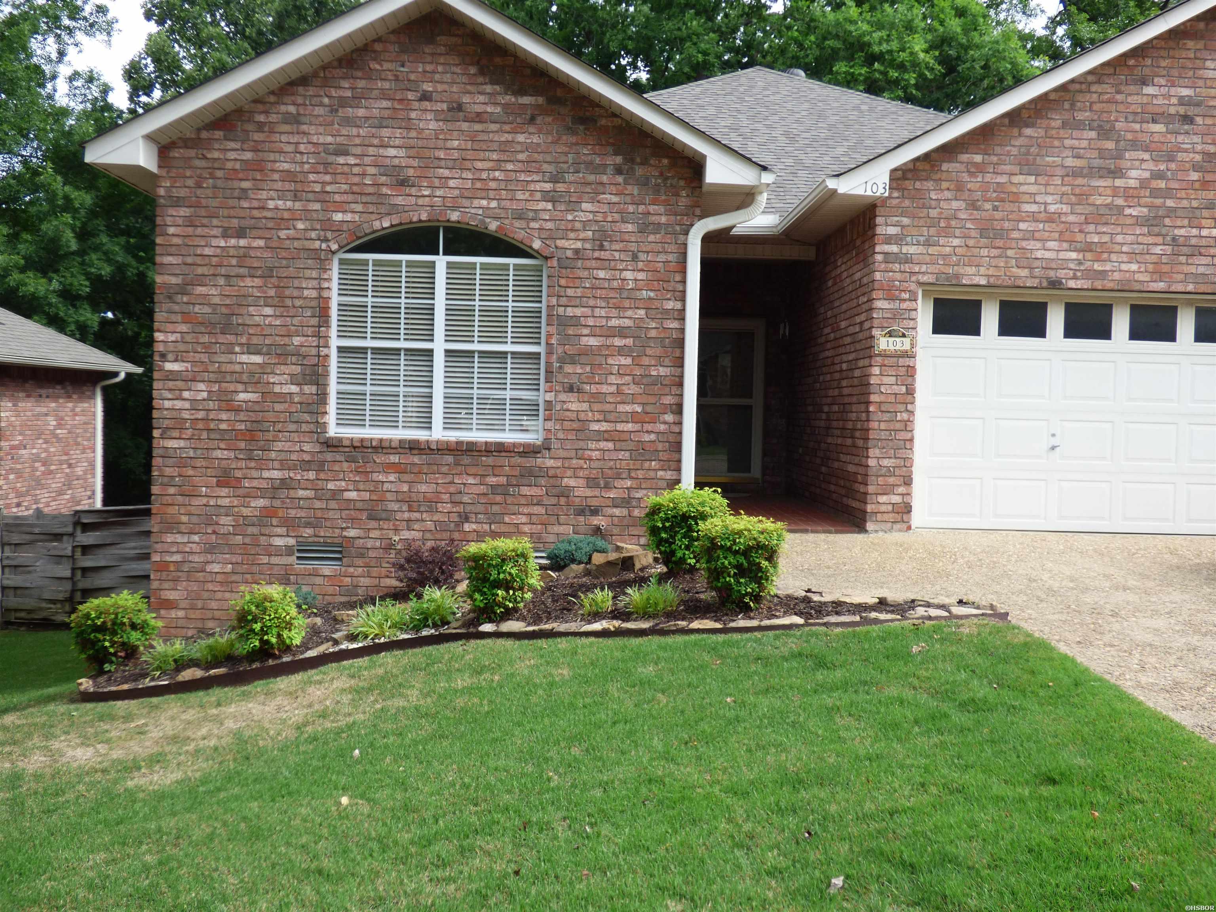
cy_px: 456
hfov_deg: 55.4
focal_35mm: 33
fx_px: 1159
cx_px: 608
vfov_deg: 42.9
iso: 100
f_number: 3.4
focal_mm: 5.78
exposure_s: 1/500
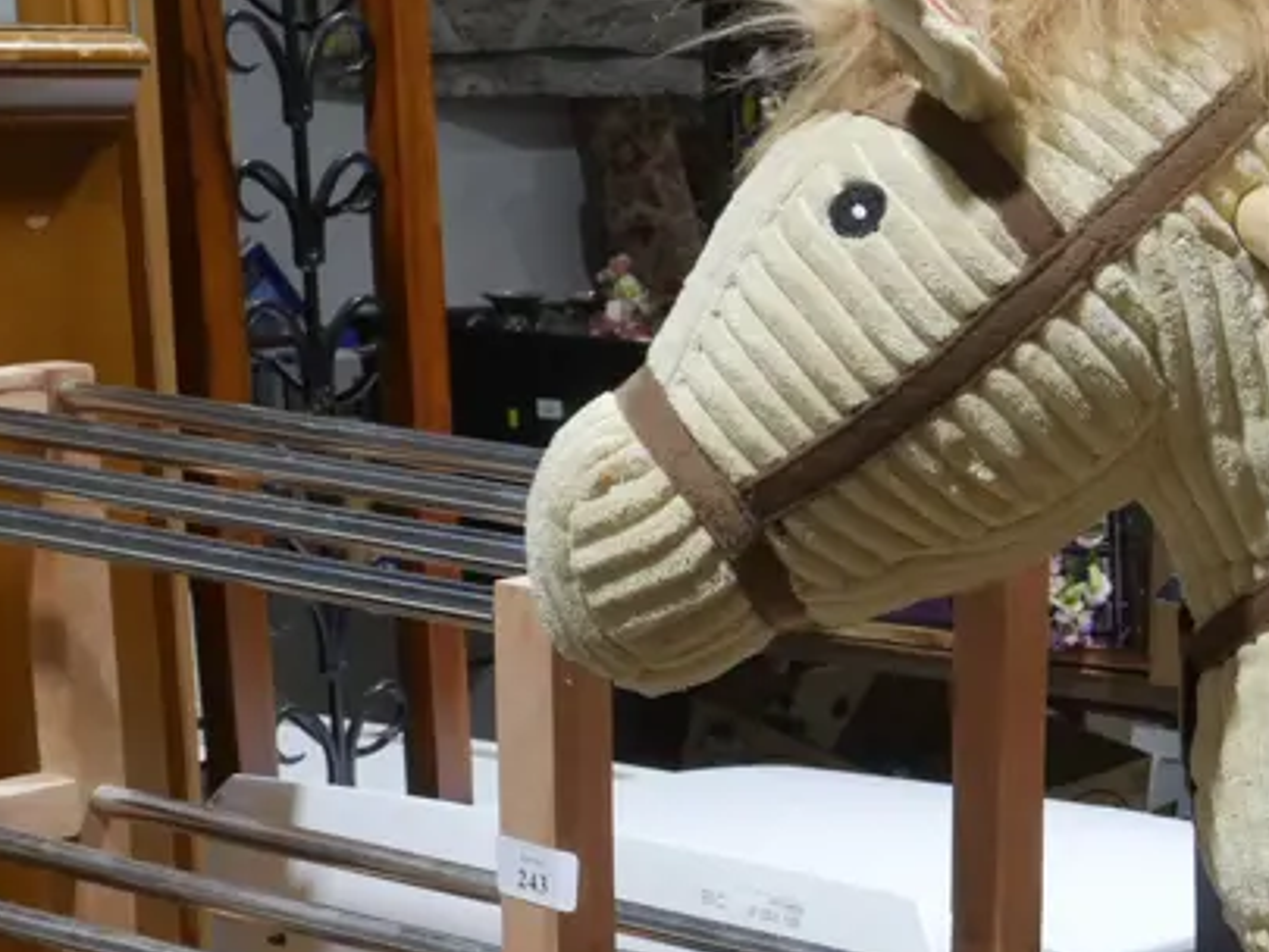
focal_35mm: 96
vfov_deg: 15.1
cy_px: 974
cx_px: 1579
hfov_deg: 19.1
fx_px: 3520
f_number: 9
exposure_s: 1/60
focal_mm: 19
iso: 1000
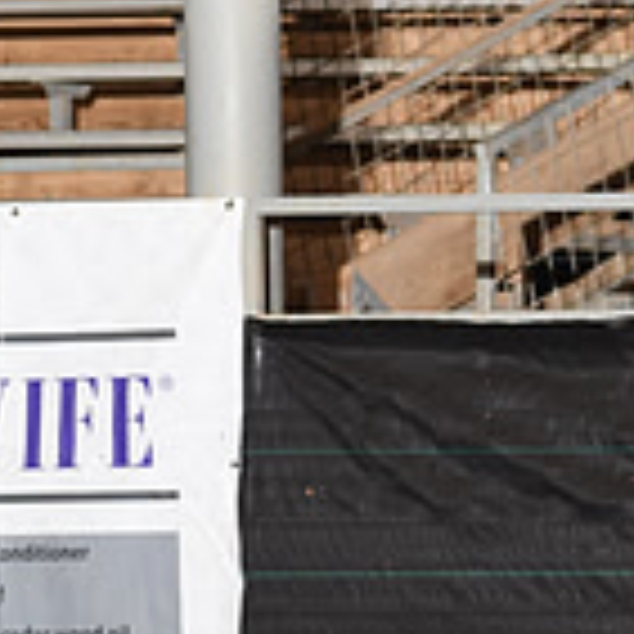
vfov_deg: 2.2
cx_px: 1272
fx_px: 16618
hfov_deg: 2.2
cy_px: 776
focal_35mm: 802
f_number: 5.6
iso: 1000
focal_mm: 230
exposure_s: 1/250
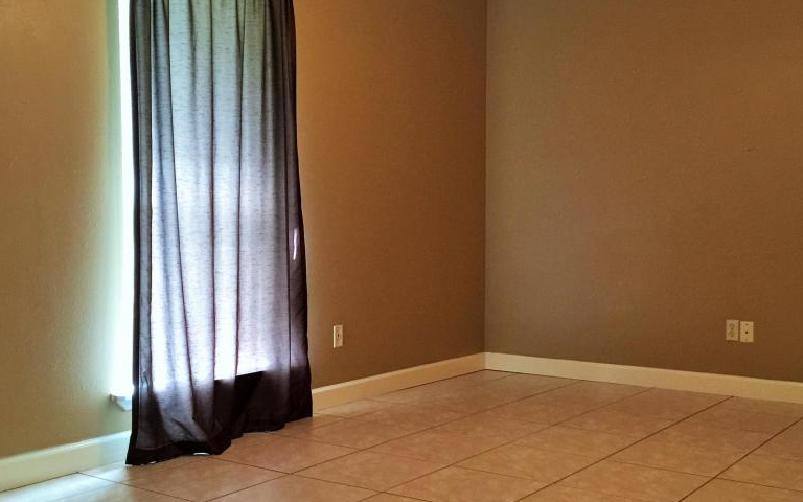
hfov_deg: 48.2
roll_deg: -1.1
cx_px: 407
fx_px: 897
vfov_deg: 31.2
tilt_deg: -4.9
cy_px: 296
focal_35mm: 41
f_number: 2.2
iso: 125
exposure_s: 1/15
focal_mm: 4.15
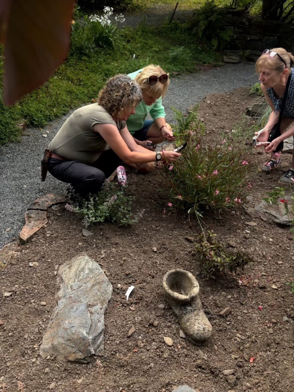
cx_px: 147
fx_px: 294
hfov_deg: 53.1
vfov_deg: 67.3
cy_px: 196
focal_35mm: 26
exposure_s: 1/884
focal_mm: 5.96
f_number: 1.6
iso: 50
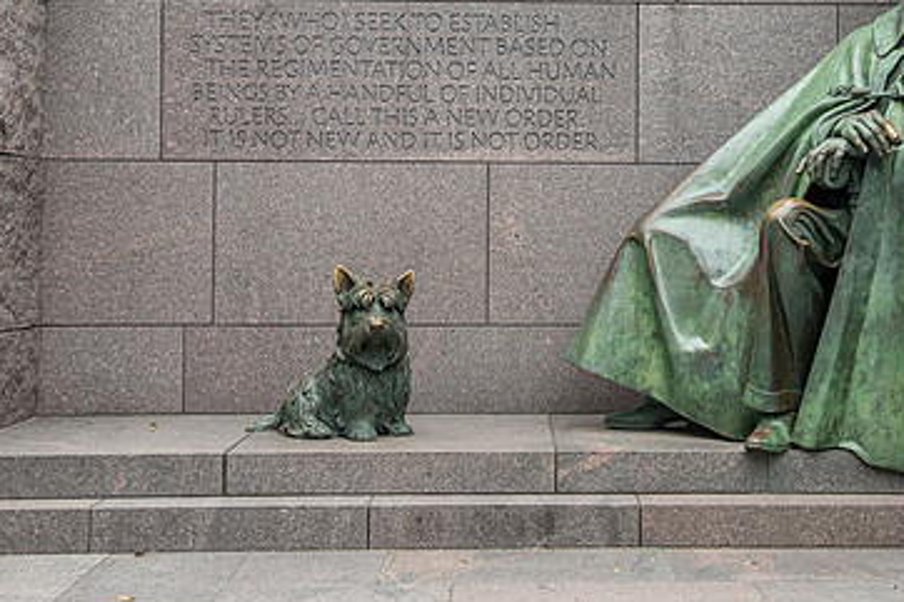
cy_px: 156
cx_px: 579
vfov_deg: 18.8
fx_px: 1807
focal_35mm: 72
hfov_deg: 28.0
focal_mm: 44
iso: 320
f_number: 5.6
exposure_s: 1/250
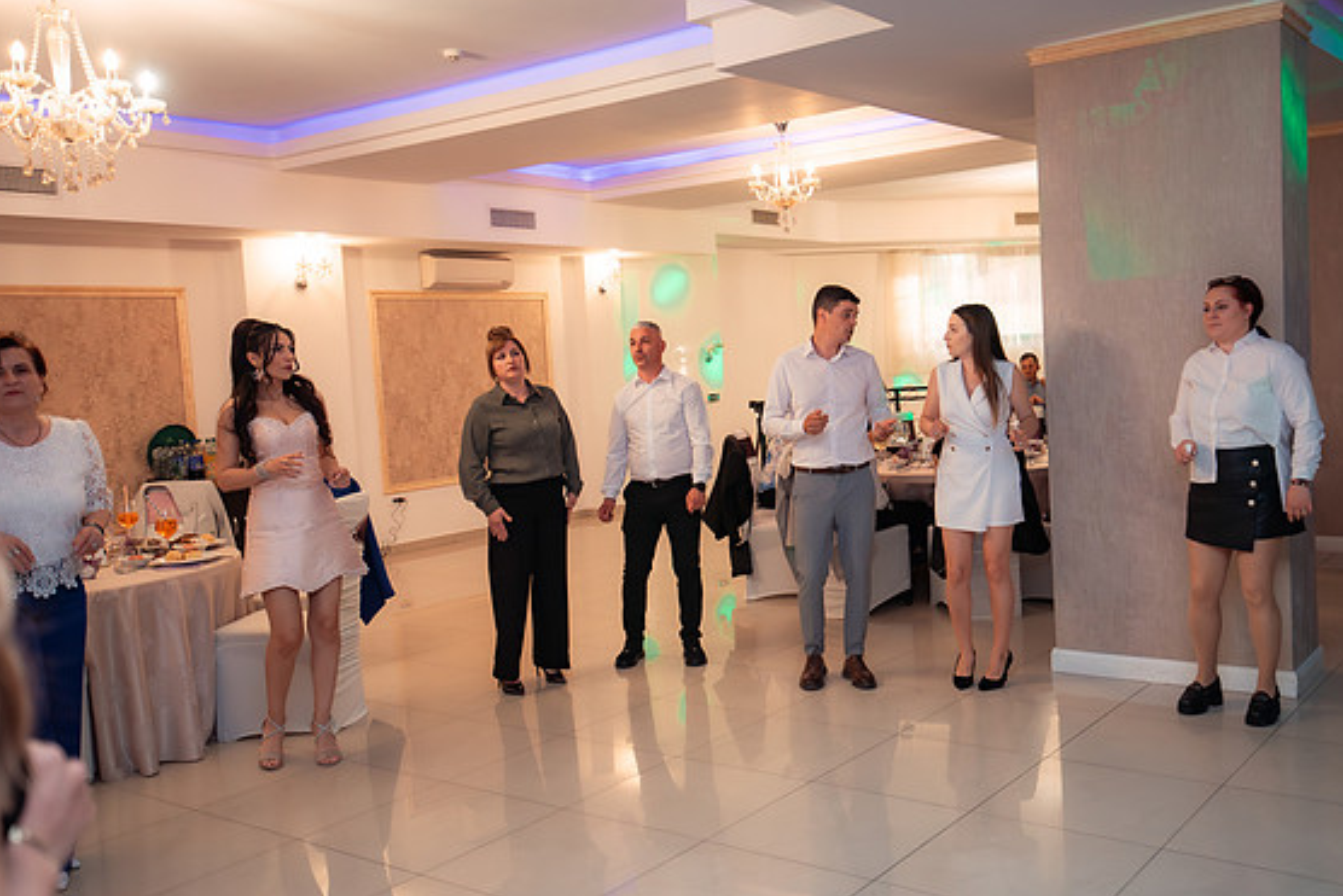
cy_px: 458
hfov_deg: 54.3
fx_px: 1306
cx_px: 730
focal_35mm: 35
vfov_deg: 37.9
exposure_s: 1/200
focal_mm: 30
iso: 1600
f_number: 2.8
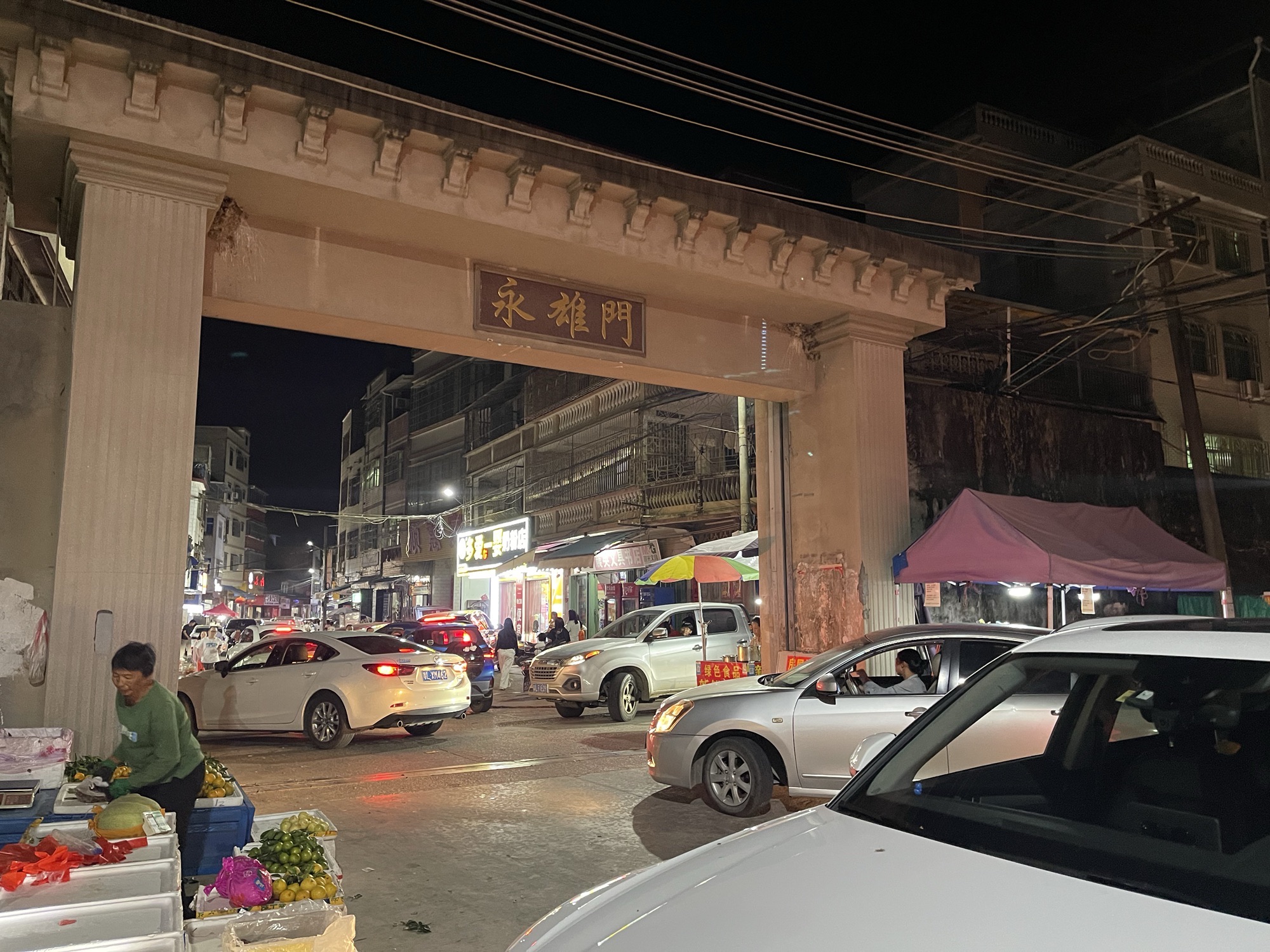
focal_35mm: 25
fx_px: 917
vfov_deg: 54.9
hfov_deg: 69.4
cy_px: 476
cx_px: 635
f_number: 1.6
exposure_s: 1/34
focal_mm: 5.1
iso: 640
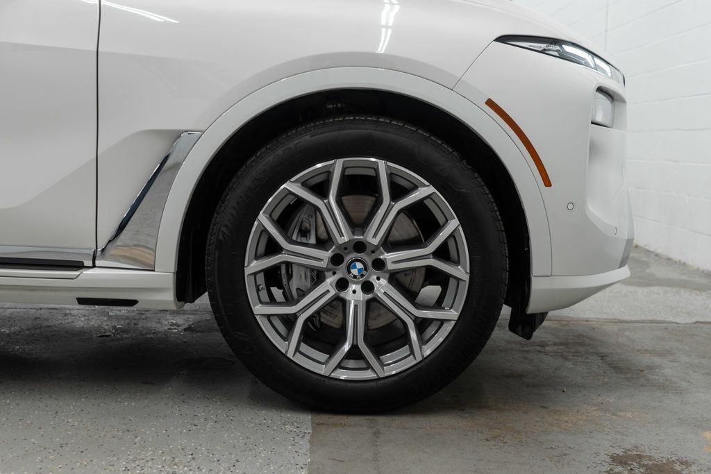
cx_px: 356
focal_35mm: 42
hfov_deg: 46.4
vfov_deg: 31.9
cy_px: 237
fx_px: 830
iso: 200
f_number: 3.2
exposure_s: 1/50
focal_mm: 28
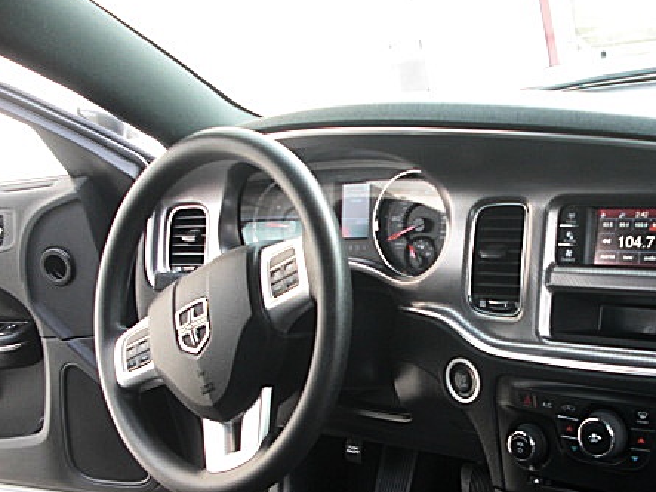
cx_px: 425
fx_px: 985
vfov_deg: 27.9
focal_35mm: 52
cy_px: 313
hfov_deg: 36.5
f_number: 2.8
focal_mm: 6.3
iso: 100
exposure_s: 1/60
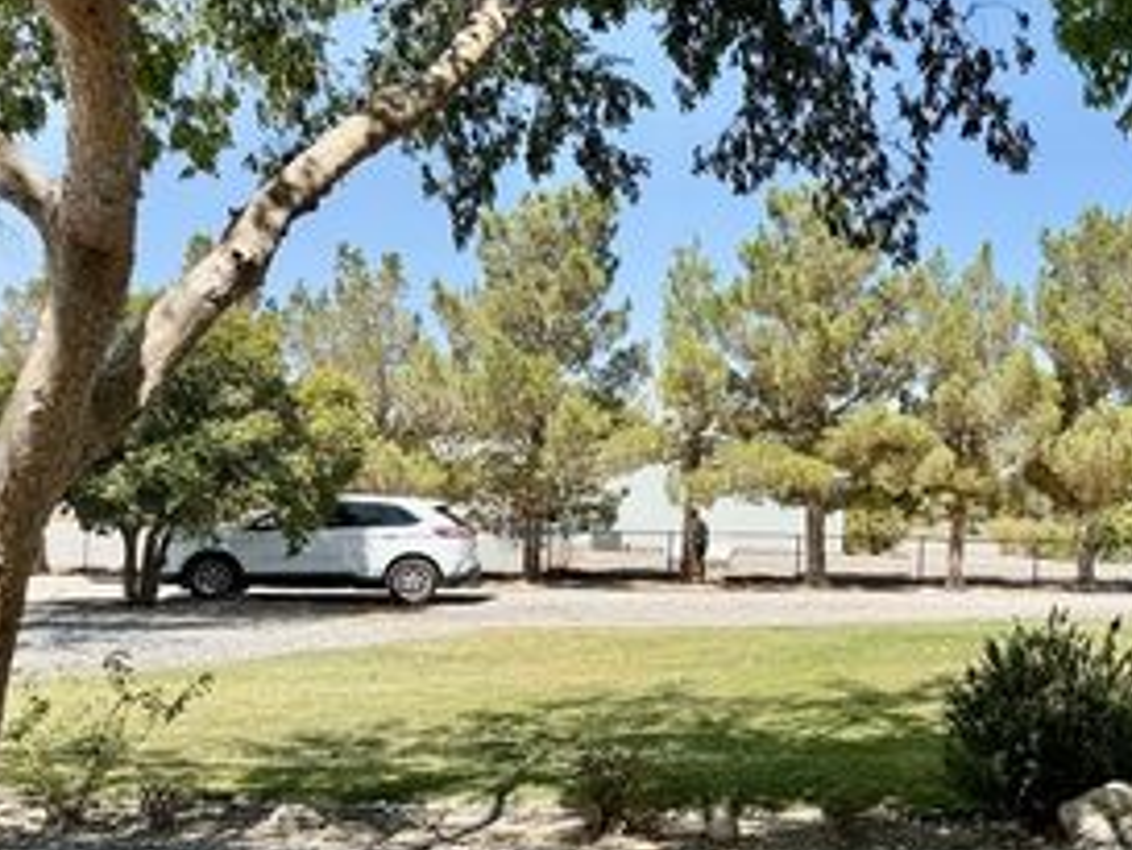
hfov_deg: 40.6
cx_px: 954
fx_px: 1440
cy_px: 425
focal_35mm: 44
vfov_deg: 32.9
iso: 80
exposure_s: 1/3425
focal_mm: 6.76
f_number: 1.78
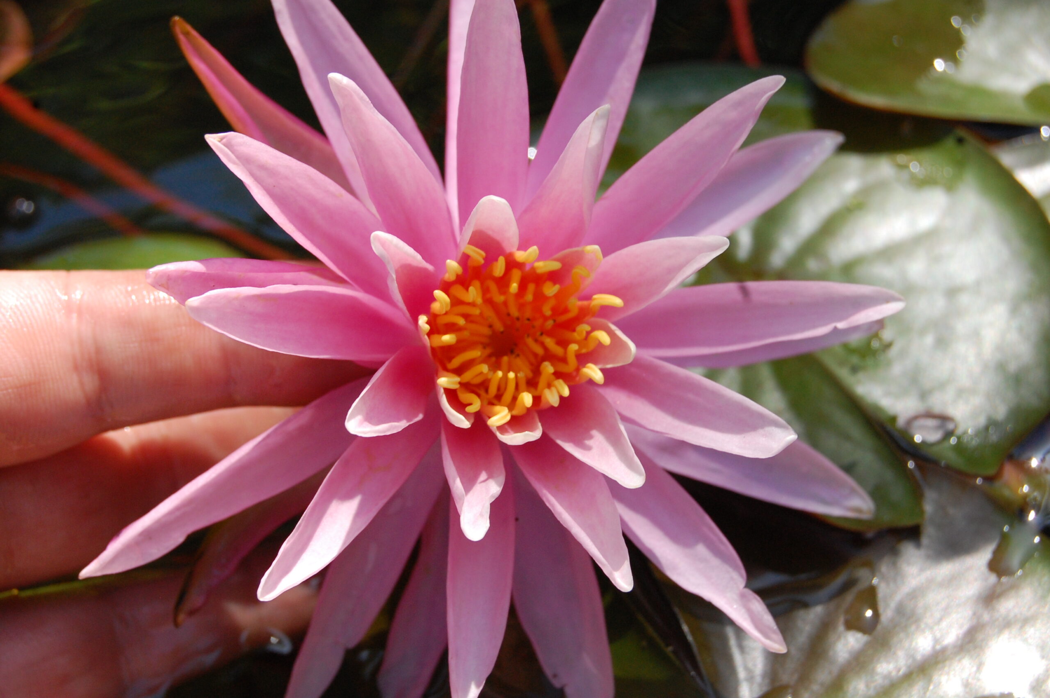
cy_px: 349
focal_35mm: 75
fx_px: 2185
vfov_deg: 18.1
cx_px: 525
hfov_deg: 27.0
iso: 800
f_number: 11
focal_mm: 50
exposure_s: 1/500
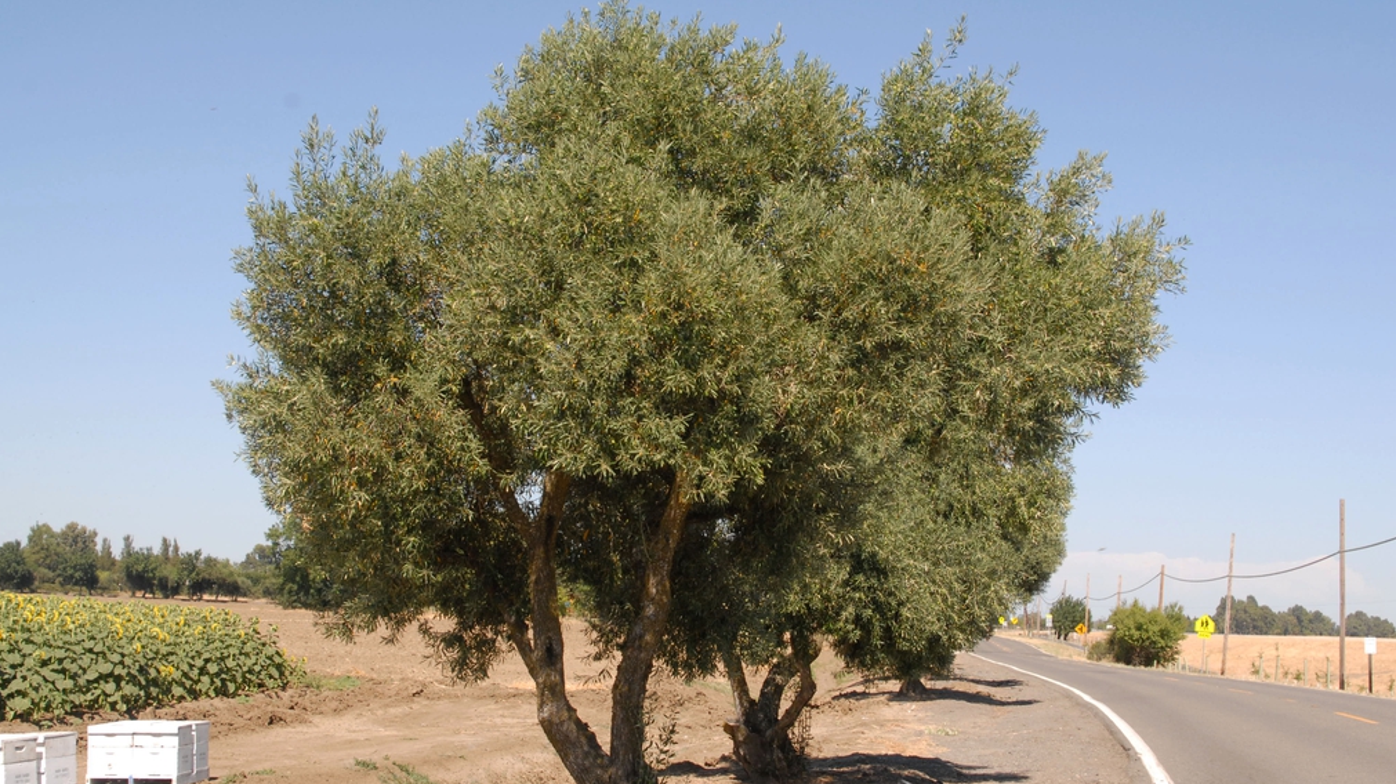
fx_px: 1887
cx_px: 695
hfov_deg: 40.6
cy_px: 406
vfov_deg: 23.5
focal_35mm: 51
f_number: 9
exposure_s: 1/320
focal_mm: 32
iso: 400
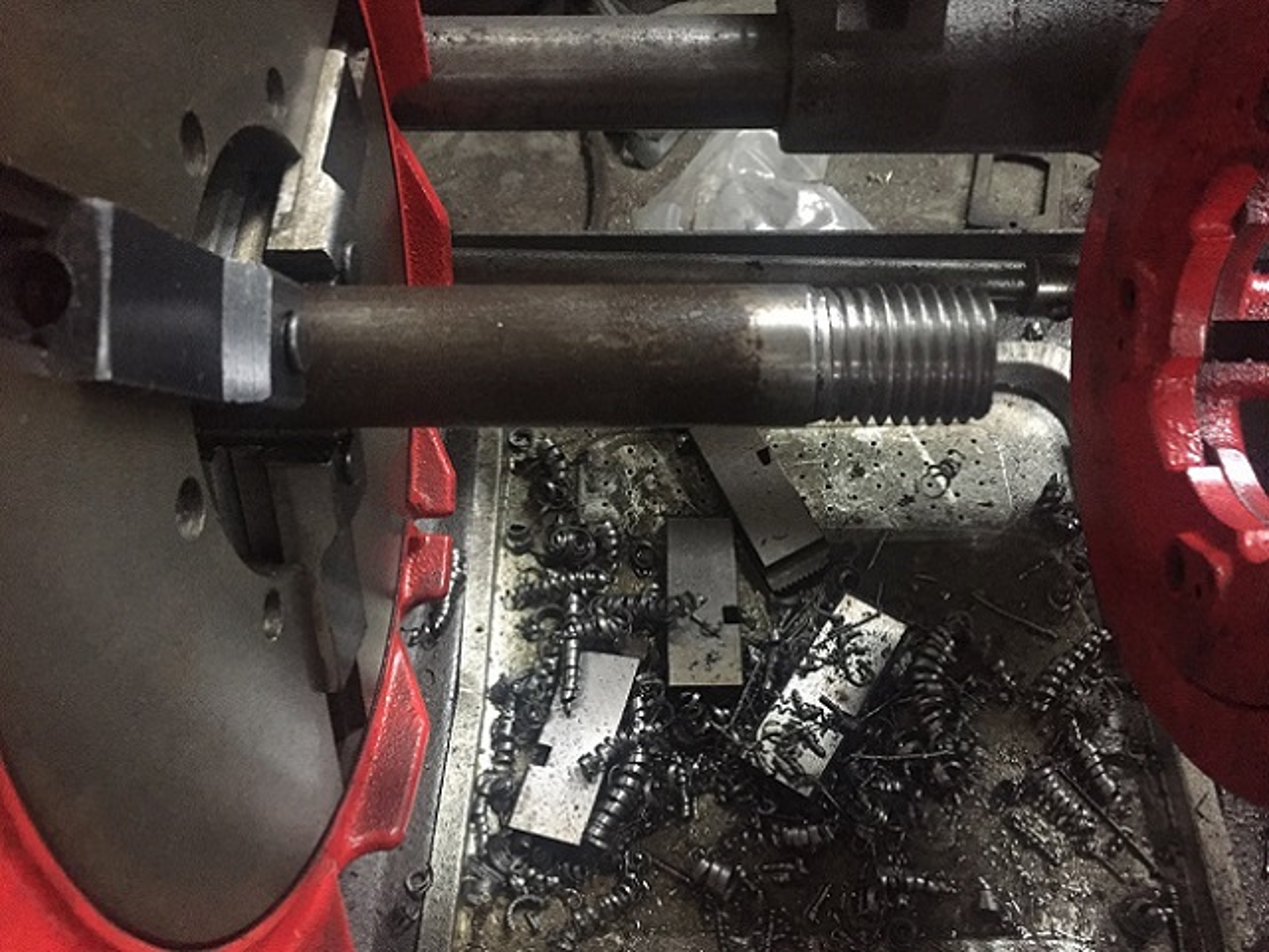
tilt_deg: -55.0
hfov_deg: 61.7
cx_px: 634
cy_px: 476
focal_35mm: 29
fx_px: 1063
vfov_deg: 48.2
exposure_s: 1/17
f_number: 2.2
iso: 400
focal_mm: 4.15
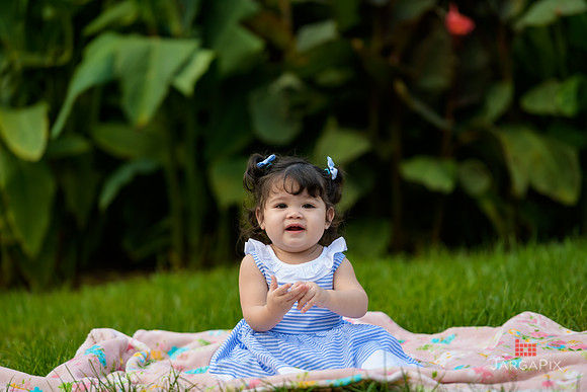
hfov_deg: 11.4
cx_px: 294
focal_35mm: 180
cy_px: 196
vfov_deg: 7.6
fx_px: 2936
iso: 200
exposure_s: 1/250
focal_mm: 180
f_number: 3.2
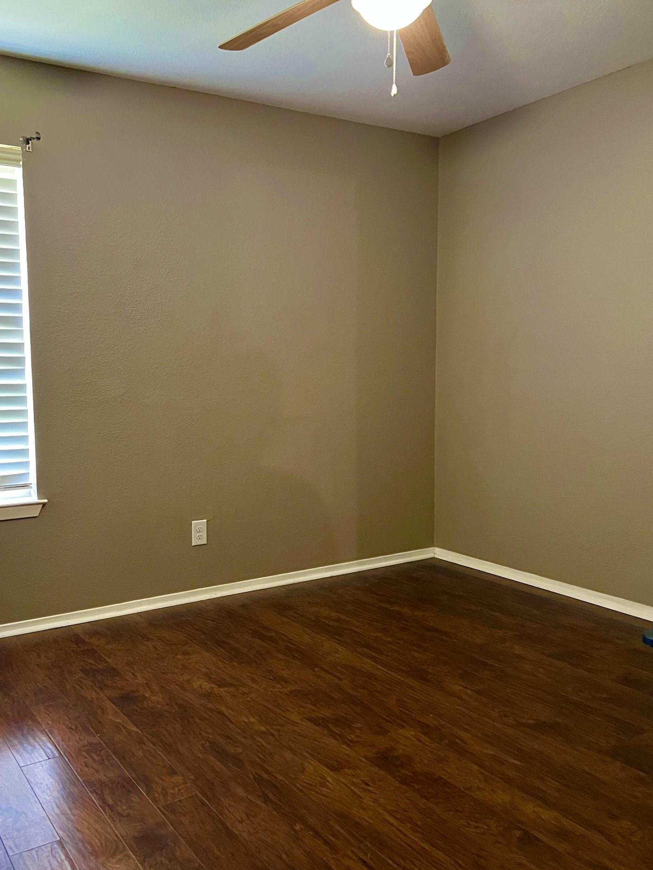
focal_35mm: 31
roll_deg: +0.9
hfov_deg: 45.3
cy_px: 437
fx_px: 780
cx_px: 274
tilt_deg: -4.4
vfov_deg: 58.4
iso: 400
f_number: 1.5
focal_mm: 5.7
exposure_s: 1/40
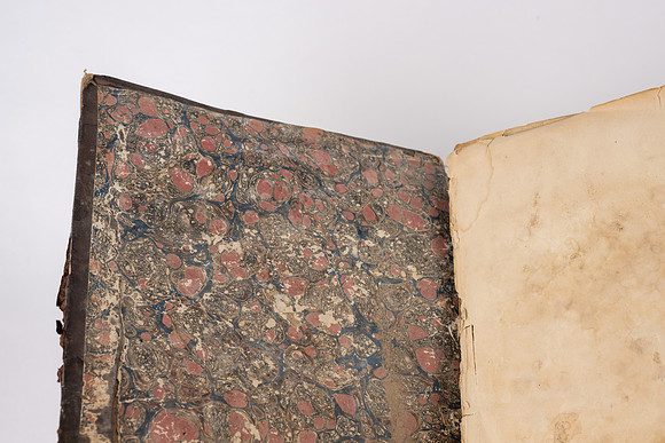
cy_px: 222
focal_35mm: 60
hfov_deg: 33.4
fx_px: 1109
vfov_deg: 22.6
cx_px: 332
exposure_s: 1/125
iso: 100
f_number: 13
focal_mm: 60
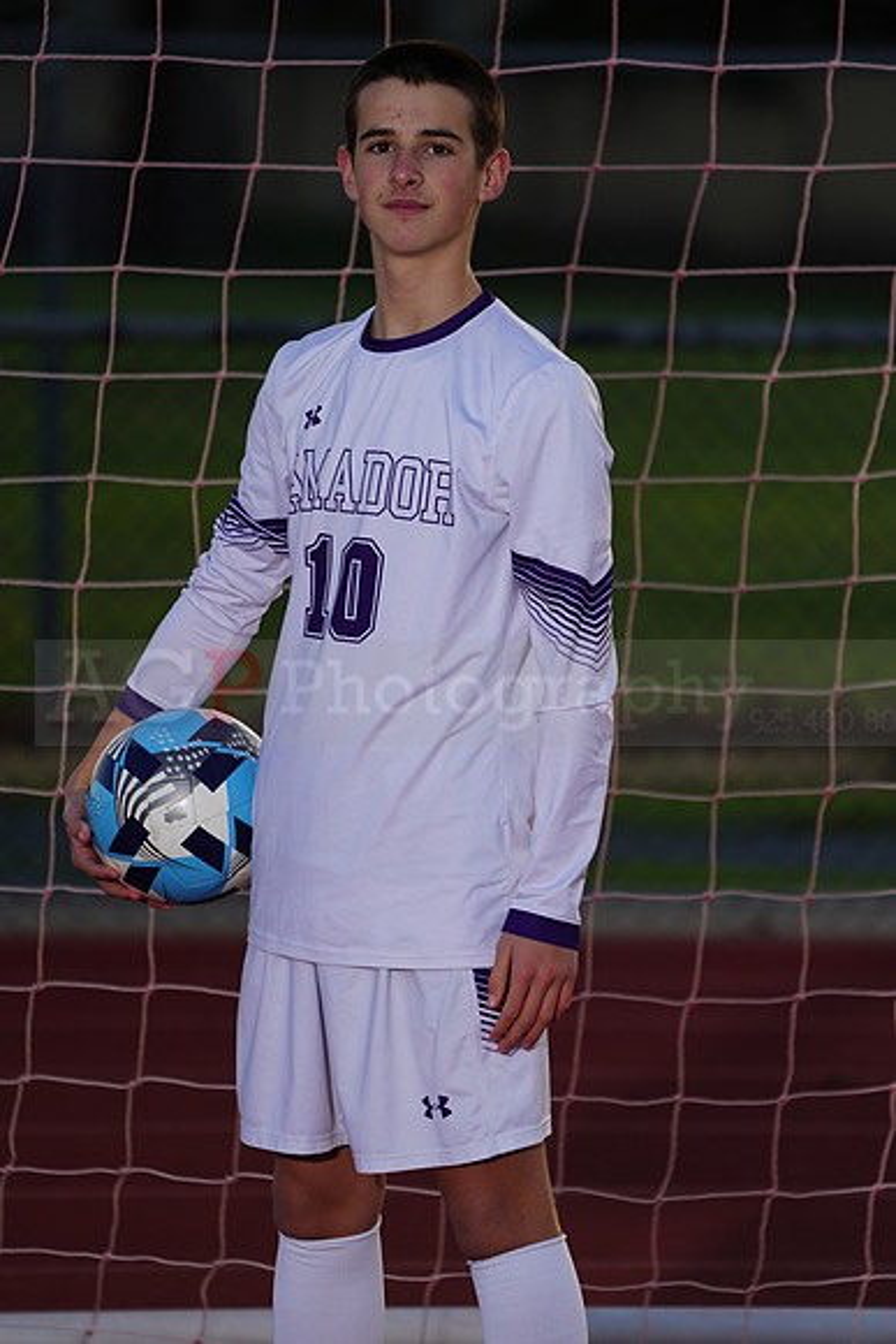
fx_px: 13692
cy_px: 672
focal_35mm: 367
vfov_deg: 5.6
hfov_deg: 3.7
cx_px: 448
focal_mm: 367
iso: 200
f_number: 5.6
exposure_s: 1/250
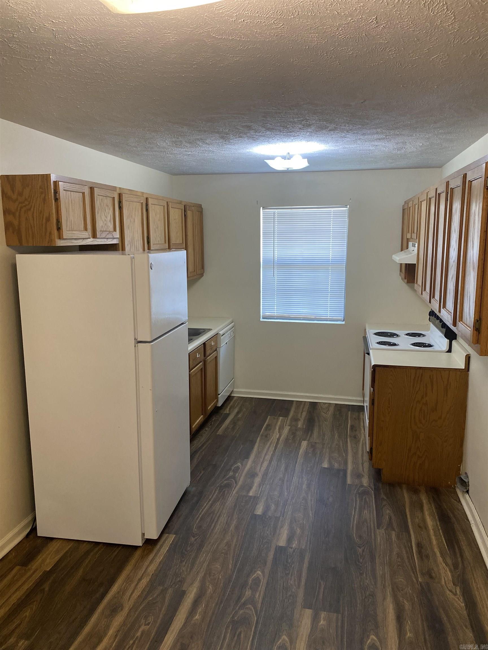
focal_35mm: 26
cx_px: 244
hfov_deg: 53.1
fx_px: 489
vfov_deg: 67.3
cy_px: 325
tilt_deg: -10.7
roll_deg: +0.9
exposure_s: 1/60
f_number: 1.8
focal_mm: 4.25
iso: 160
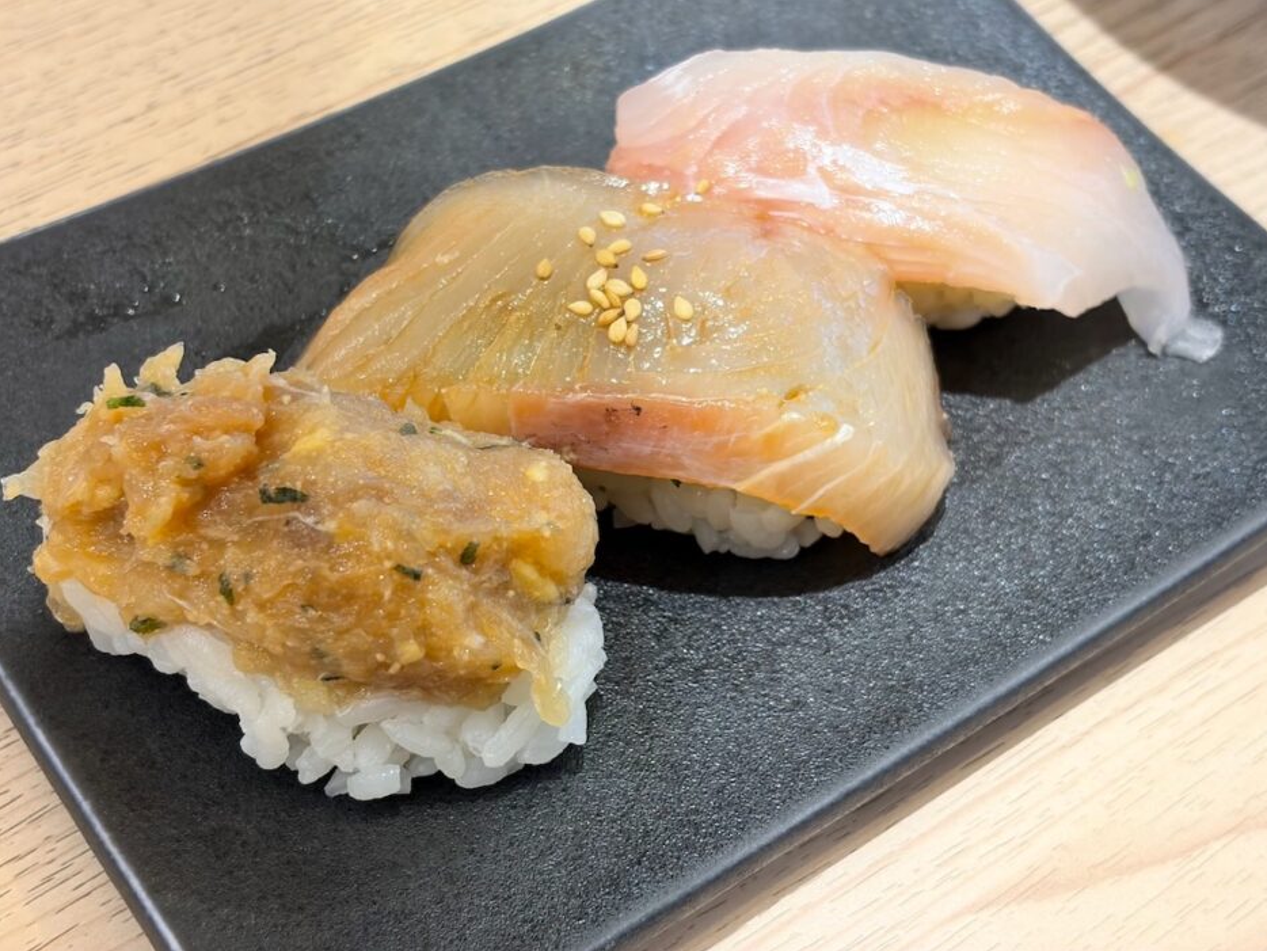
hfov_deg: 33.8
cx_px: 627
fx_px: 2087
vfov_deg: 25.7
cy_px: 433
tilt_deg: -52.1
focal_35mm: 57
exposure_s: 1/50
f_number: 1.6
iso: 50
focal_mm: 5.96
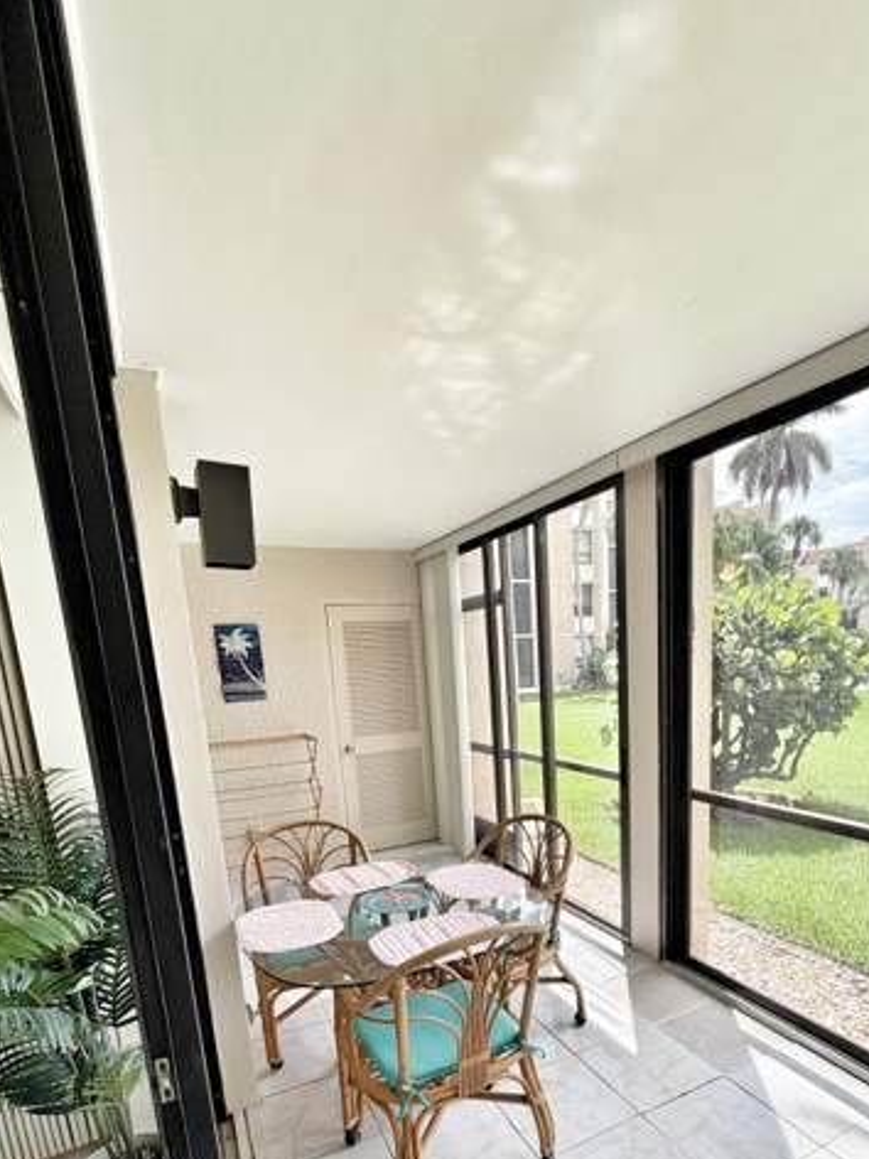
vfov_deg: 81.5
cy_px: 783
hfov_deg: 68.3
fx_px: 636
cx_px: 501
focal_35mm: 19
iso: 40
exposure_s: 1/238
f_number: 2.2
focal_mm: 2.22
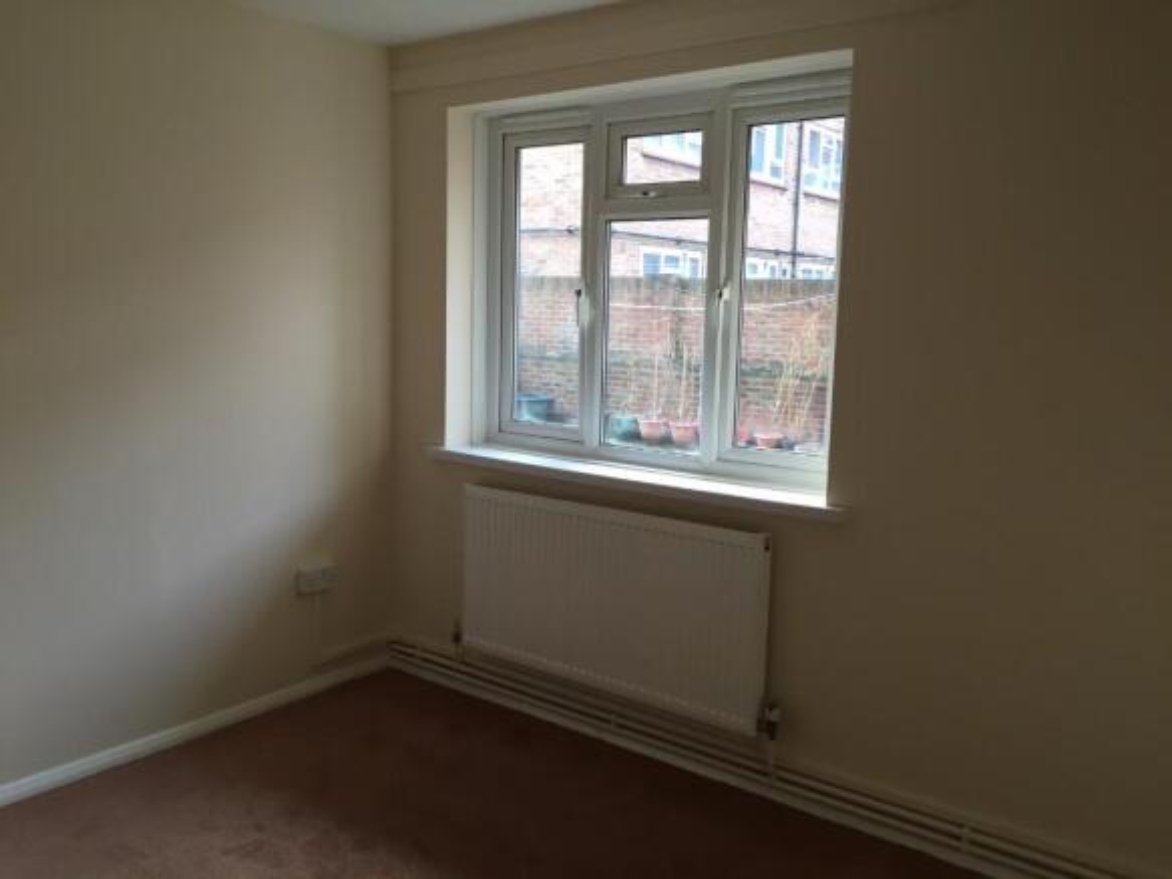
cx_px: 586
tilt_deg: -8.6
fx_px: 982
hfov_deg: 61.7
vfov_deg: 48.2
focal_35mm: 29
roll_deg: -0.6
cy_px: 440
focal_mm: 4.15
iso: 40
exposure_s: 1/33
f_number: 2.2
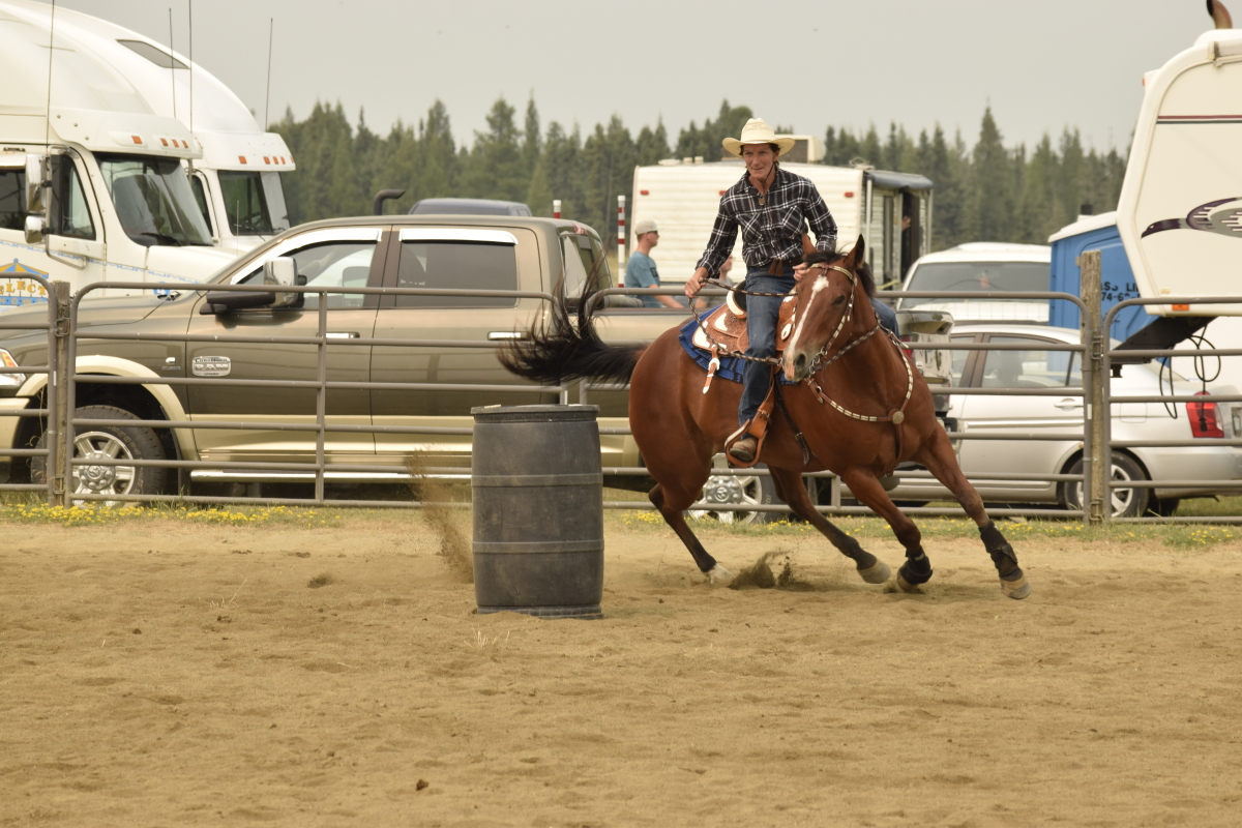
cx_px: 621
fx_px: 7503
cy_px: 414
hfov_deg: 9.5
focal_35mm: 218
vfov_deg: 6.3
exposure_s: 1/400
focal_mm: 145
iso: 200
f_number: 7.1
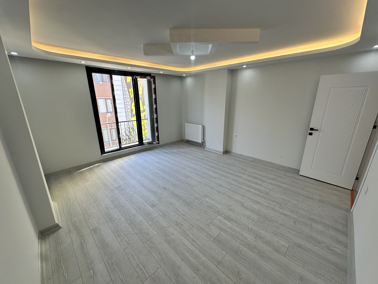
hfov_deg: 102.1
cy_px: 142
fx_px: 153
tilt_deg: -15.8
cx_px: 189
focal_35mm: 14
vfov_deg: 85.7
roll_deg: +0.0
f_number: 2.2
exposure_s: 1/100
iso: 50
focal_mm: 2.22
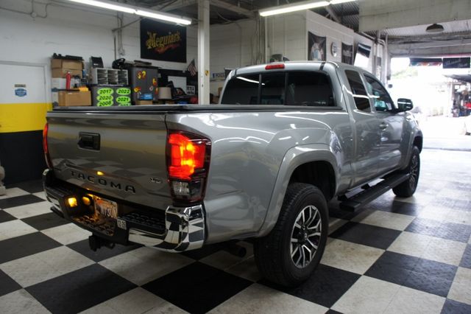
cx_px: 236
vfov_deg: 47.9
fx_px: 353
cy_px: 157
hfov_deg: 67.4
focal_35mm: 27
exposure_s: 1/30
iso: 200
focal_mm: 18
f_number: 4
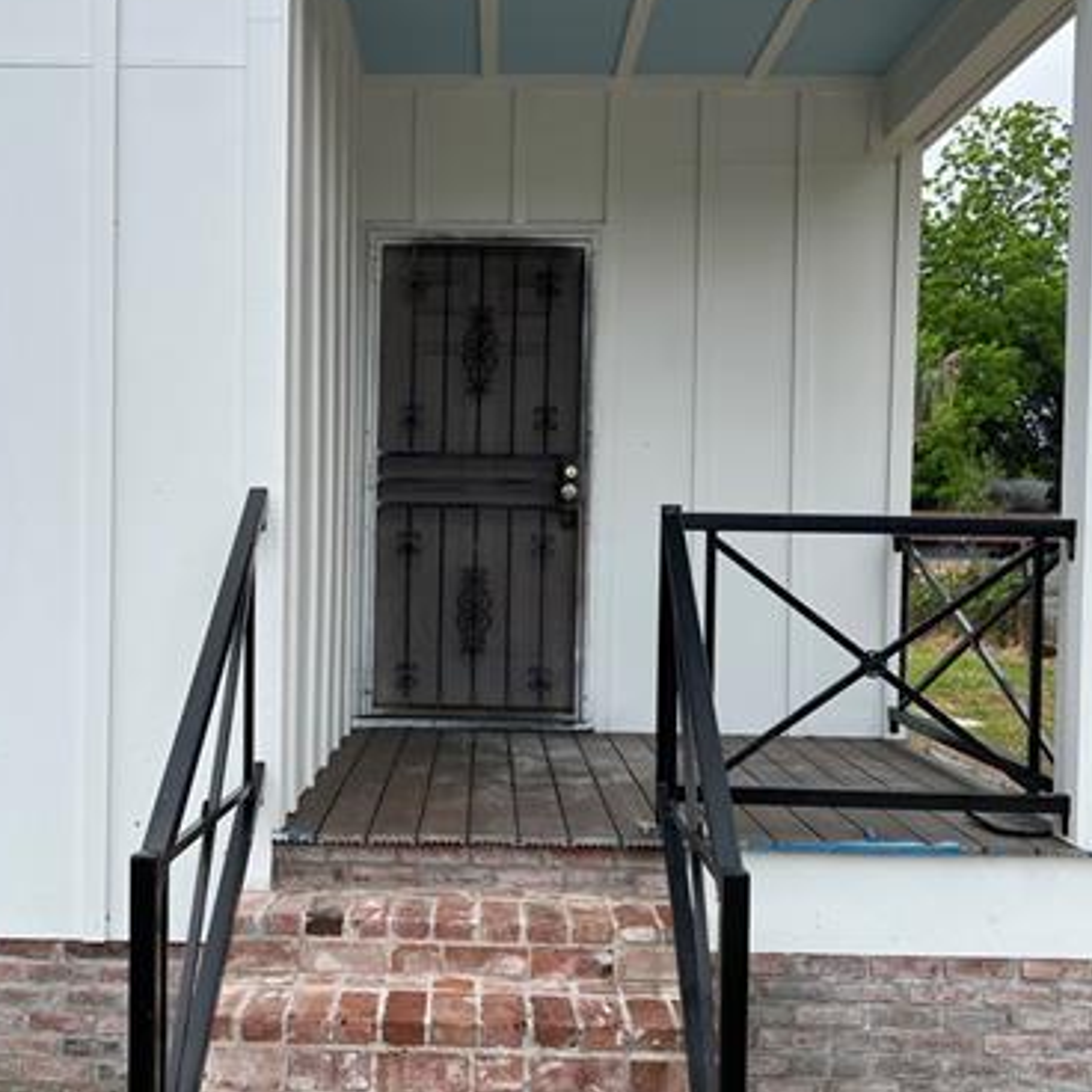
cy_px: 573
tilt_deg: -1.1
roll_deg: -1.2
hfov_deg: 41.7
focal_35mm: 40
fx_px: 1428
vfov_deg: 41.8
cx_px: 436
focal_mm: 5.7
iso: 50
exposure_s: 1/2695
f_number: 1.5
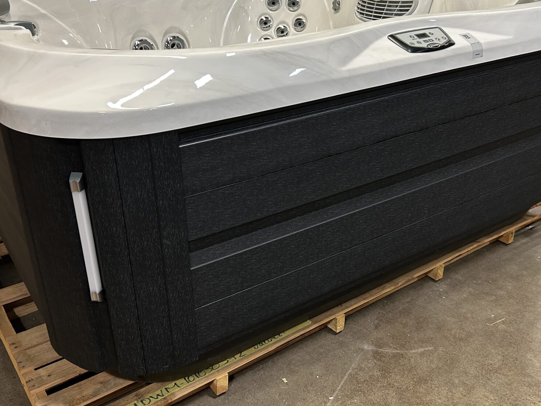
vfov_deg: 39.6
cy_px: 182
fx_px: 563
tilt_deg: -25.2
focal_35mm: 36
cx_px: 294
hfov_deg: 51.3
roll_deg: +0.1
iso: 125
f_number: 1.5
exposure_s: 1/60
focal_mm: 5.7
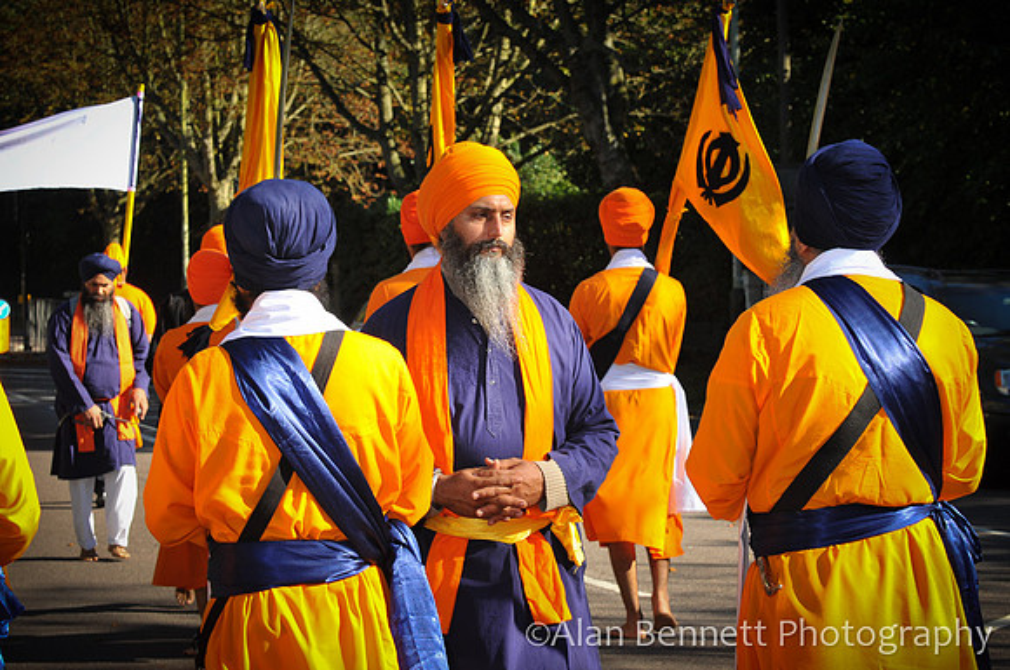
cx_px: 505
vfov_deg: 13.0
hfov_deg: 19.5
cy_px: 335
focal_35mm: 105
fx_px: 2942
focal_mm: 70
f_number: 9
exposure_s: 1/250
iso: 400
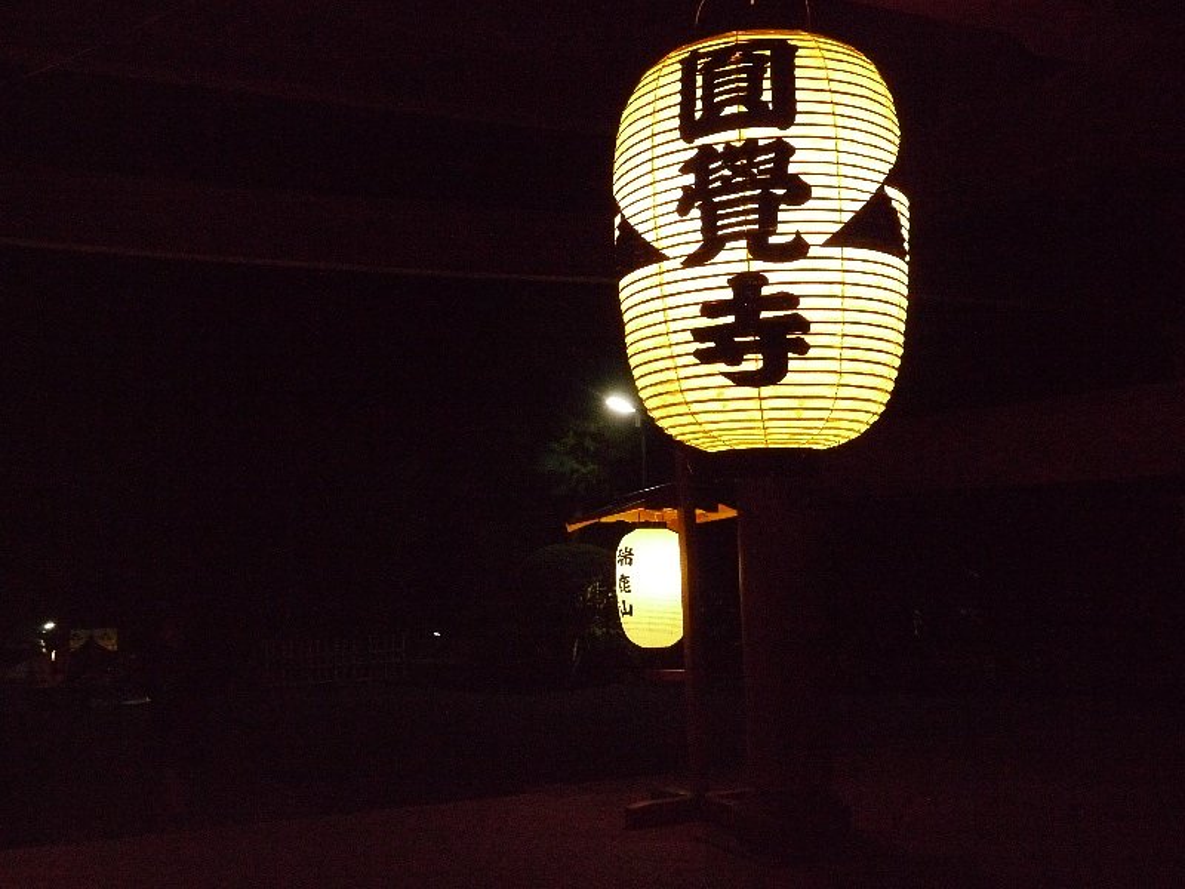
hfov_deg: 46.8
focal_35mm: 40
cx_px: 592
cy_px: 444
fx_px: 1369
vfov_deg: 36.0
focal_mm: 20
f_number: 6.3
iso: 6400
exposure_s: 1/60
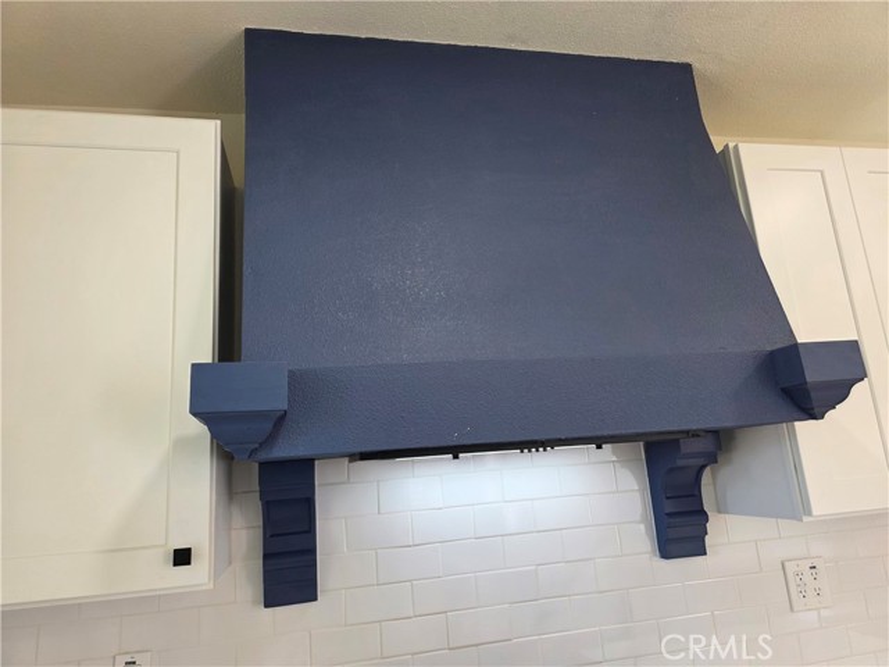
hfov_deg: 73.9
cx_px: 444
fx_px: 591
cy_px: 334
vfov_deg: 58.9
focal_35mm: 23
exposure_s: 1/120
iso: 125
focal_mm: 6.3
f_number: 1.7
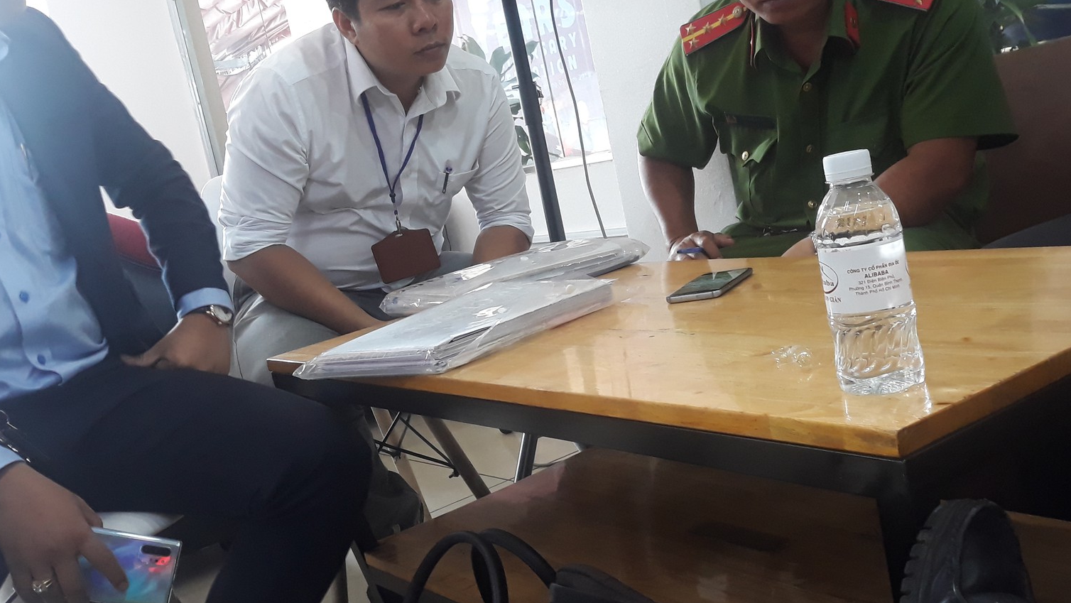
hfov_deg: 51.6
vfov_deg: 30.4
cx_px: 547
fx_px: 1108
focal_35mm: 39
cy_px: 303
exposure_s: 1/33
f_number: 1.7
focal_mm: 3.71
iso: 160
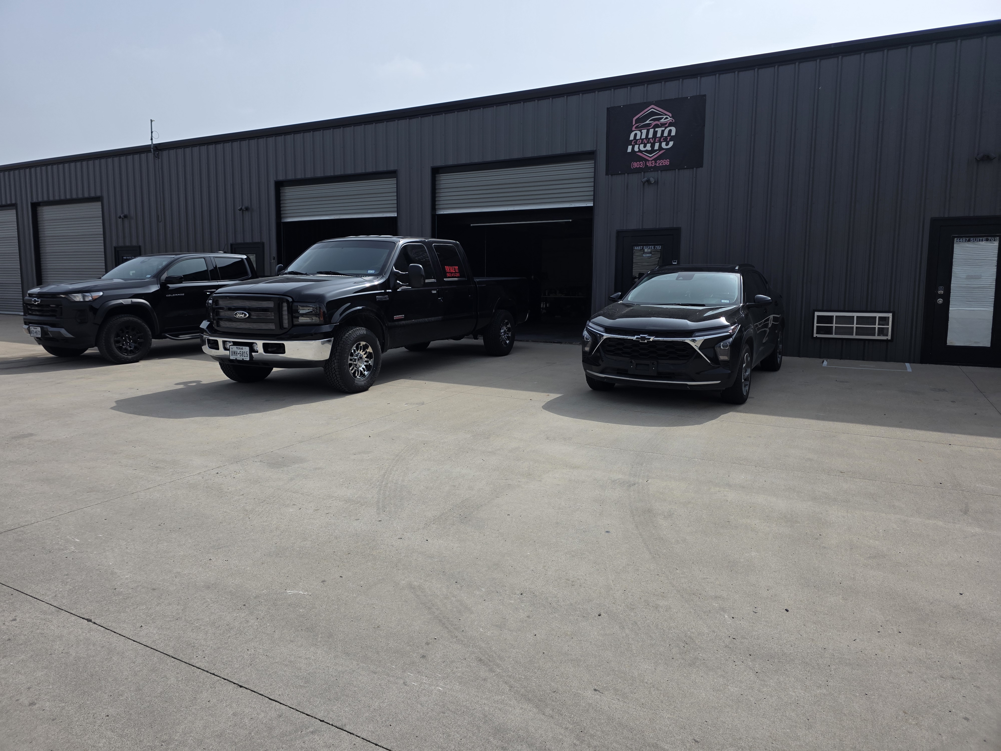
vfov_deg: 58.9
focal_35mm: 23
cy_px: 376
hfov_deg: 73.9
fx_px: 665
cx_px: 500
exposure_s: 1/7944
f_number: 1.7
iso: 80
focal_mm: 6.3
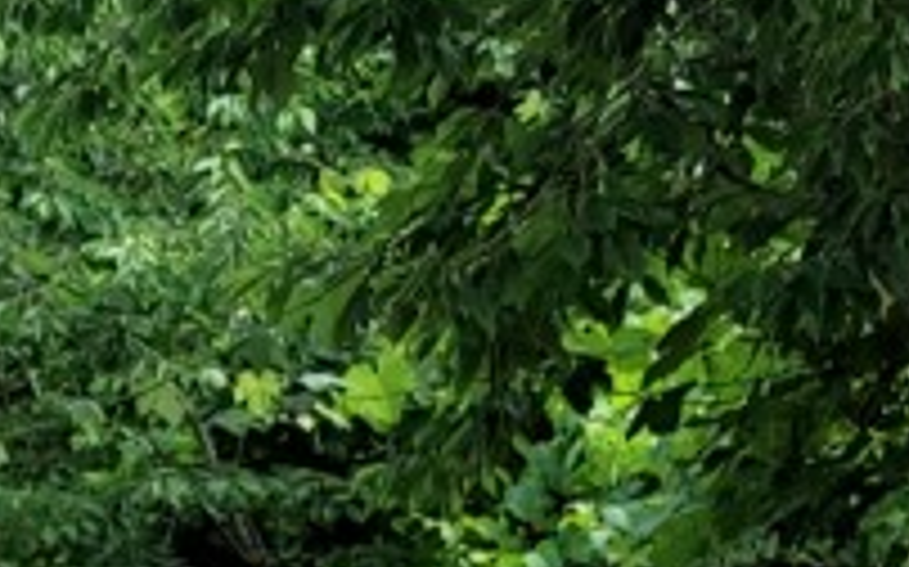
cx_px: -178
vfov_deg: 6.7
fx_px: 4680
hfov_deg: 10.9
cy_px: 1224
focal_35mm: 189
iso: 100
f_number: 1.89
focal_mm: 5.43
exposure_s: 1/413
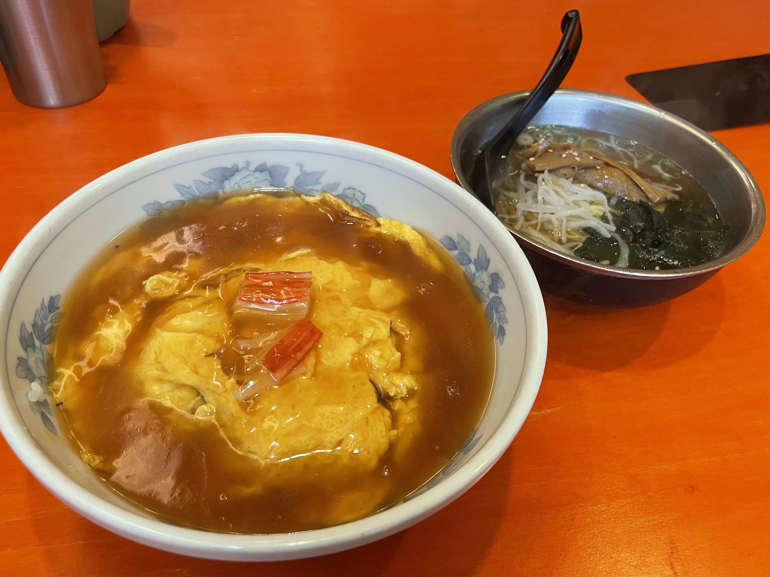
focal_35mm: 27
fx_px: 601
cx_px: 378
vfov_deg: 51.4
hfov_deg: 65.3
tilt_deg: -48.4
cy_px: 292
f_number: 1.6
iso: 80
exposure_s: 1/50
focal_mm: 4.2
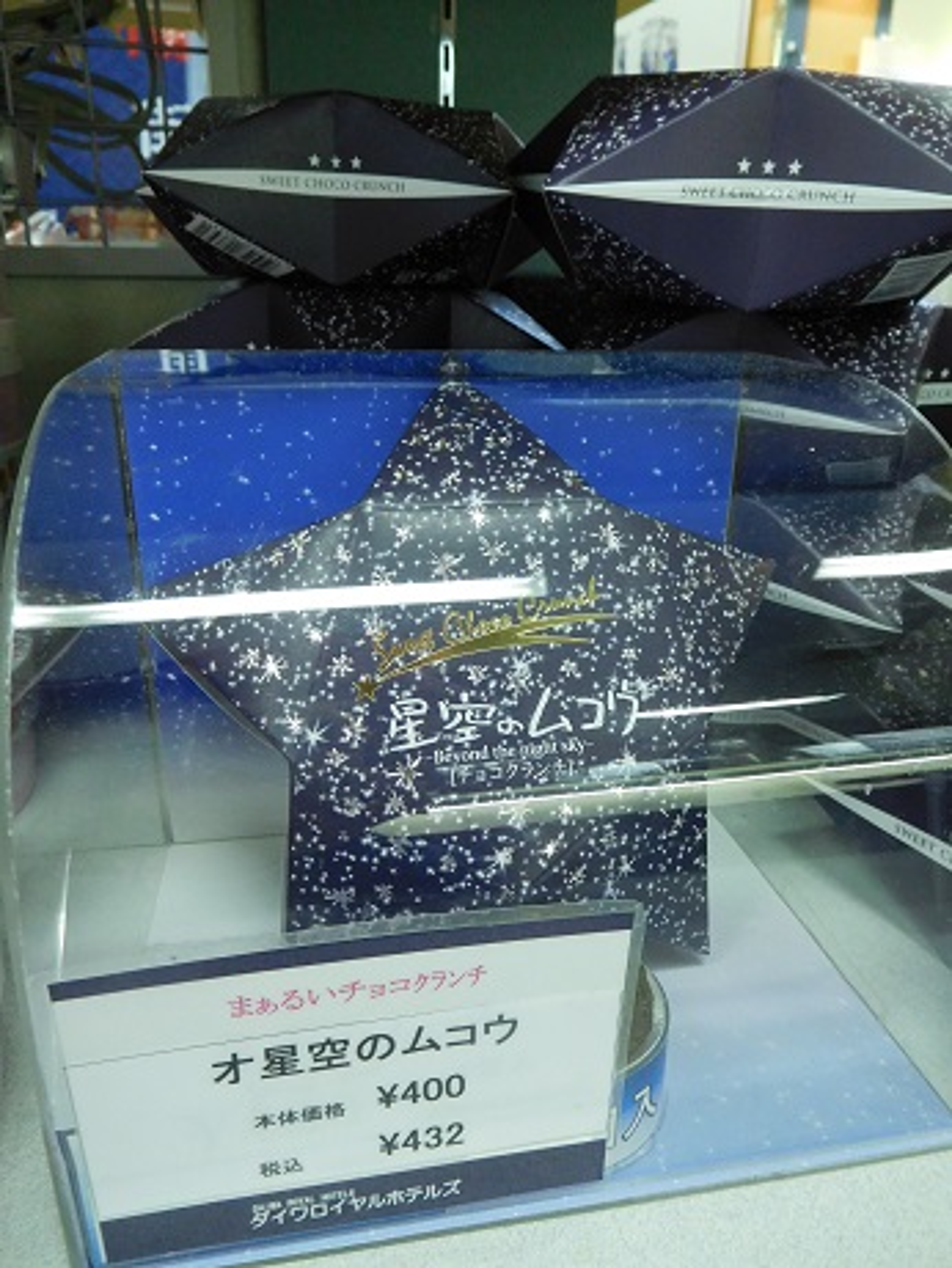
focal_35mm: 25
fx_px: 916
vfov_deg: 69.4
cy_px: 634
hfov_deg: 54.9
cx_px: 476
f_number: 3.4
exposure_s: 1/25
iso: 400
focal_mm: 4.5
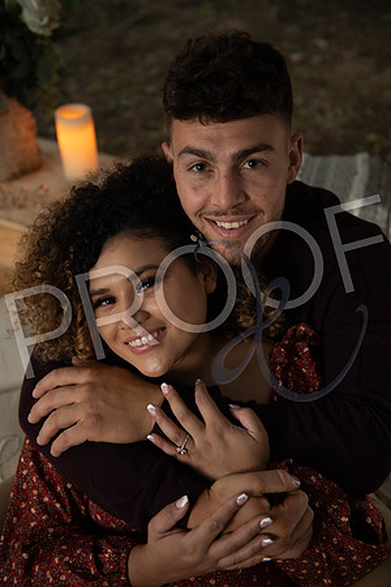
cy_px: 294
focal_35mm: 44
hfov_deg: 30.5
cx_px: 196
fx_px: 717
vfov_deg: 44.5
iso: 640
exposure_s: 1/60
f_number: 2.8
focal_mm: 44
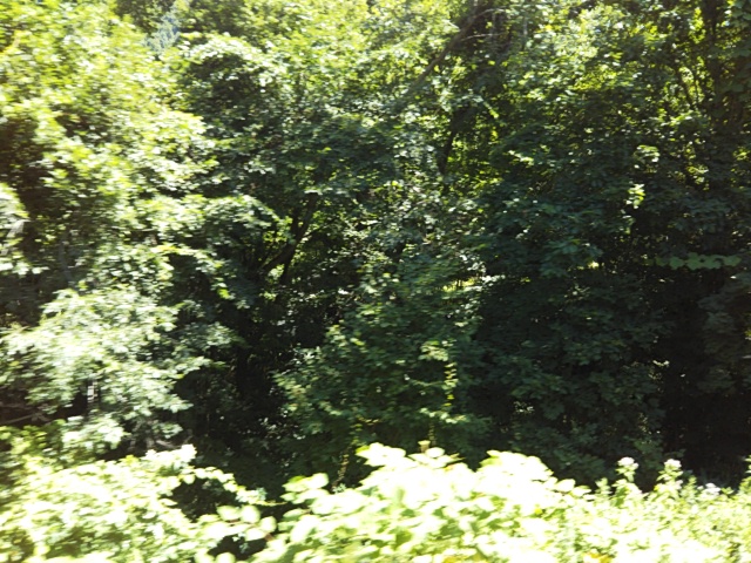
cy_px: 282
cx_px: 376
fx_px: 651
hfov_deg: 60.0
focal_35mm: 30
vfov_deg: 46.8
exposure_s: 1/120
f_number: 2.2
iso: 32
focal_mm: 4
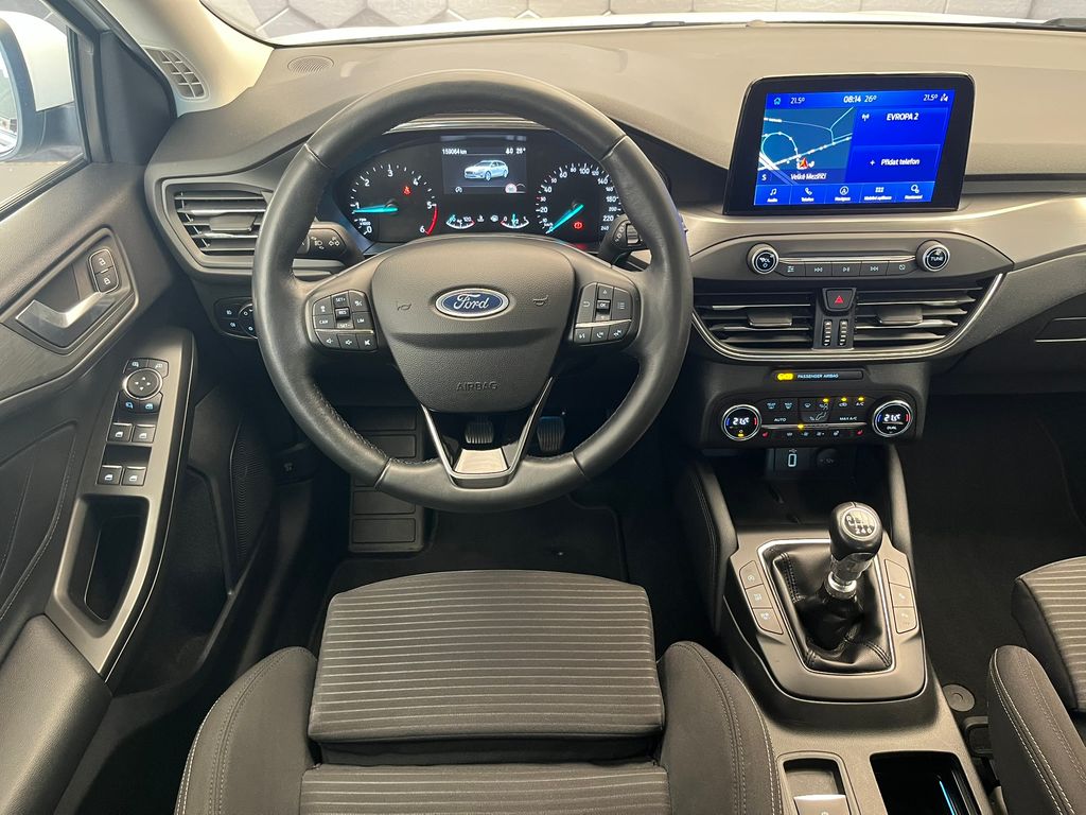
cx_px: 543
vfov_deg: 53.1
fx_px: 816
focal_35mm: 26
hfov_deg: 67.3
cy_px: 408
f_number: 1.6
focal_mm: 5.1
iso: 500
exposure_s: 1/51
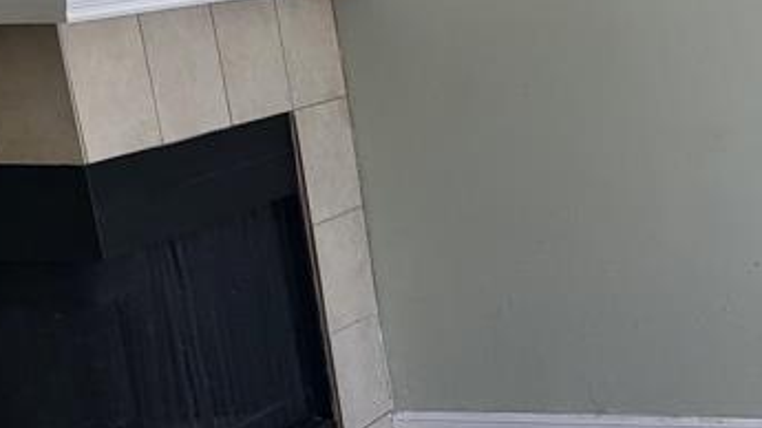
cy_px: 576
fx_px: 1697
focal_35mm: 84
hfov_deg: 23.9
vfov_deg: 13.8
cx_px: 815
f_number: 1.8
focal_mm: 5.4
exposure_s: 1/139
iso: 40
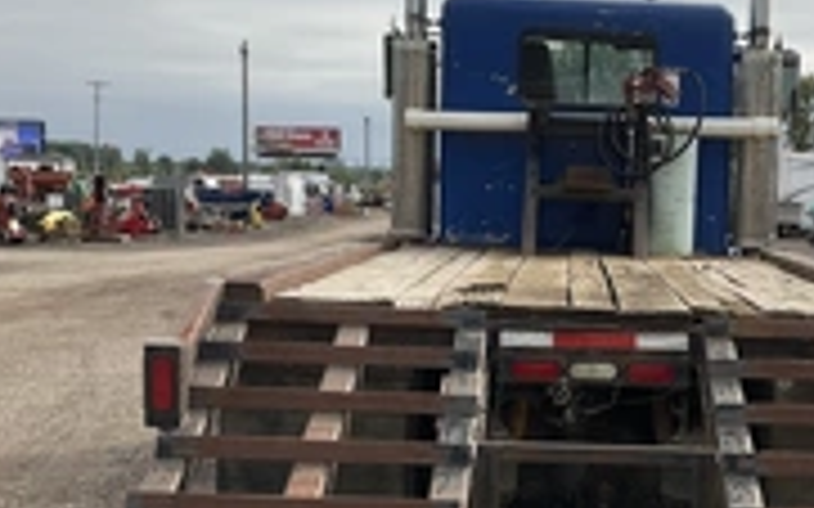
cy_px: 364
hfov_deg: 29.5
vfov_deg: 19.0
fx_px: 1508
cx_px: 648
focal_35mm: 68
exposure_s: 1/2801
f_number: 1.8
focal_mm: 3
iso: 25
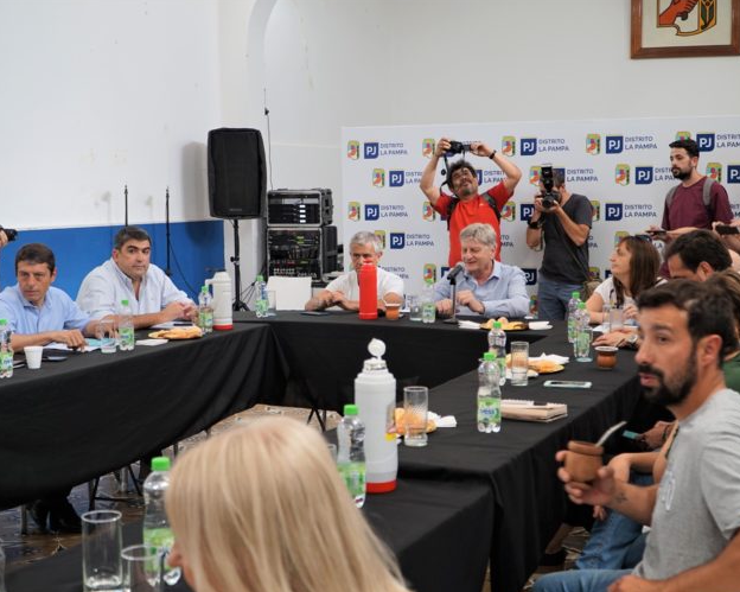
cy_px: 300
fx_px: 985
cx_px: 394
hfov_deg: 41.1
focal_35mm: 45
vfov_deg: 33.4
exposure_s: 1/60
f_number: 4
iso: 250
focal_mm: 26
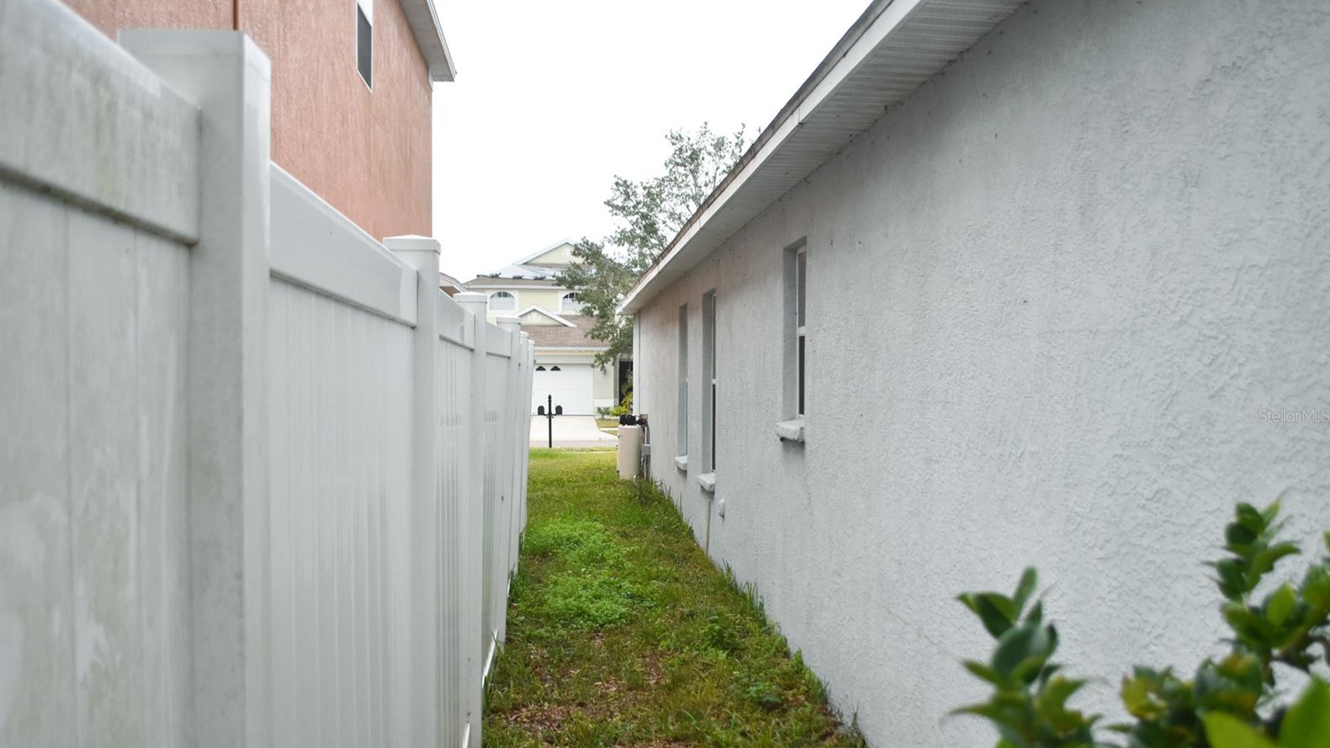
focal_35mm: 35
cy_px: 416
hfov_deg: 56.6
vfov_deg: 33.7
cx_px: 660
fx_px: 1234
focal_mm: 22
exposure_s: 1/4000
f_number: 4
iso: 1250
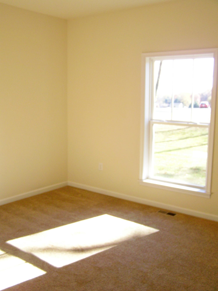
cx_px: 109
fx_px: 319
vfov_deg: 49.0
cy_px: 146
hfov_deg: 37.7
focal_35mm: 38
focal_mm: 6.3
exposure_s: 1/80
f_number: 2.8
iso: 64
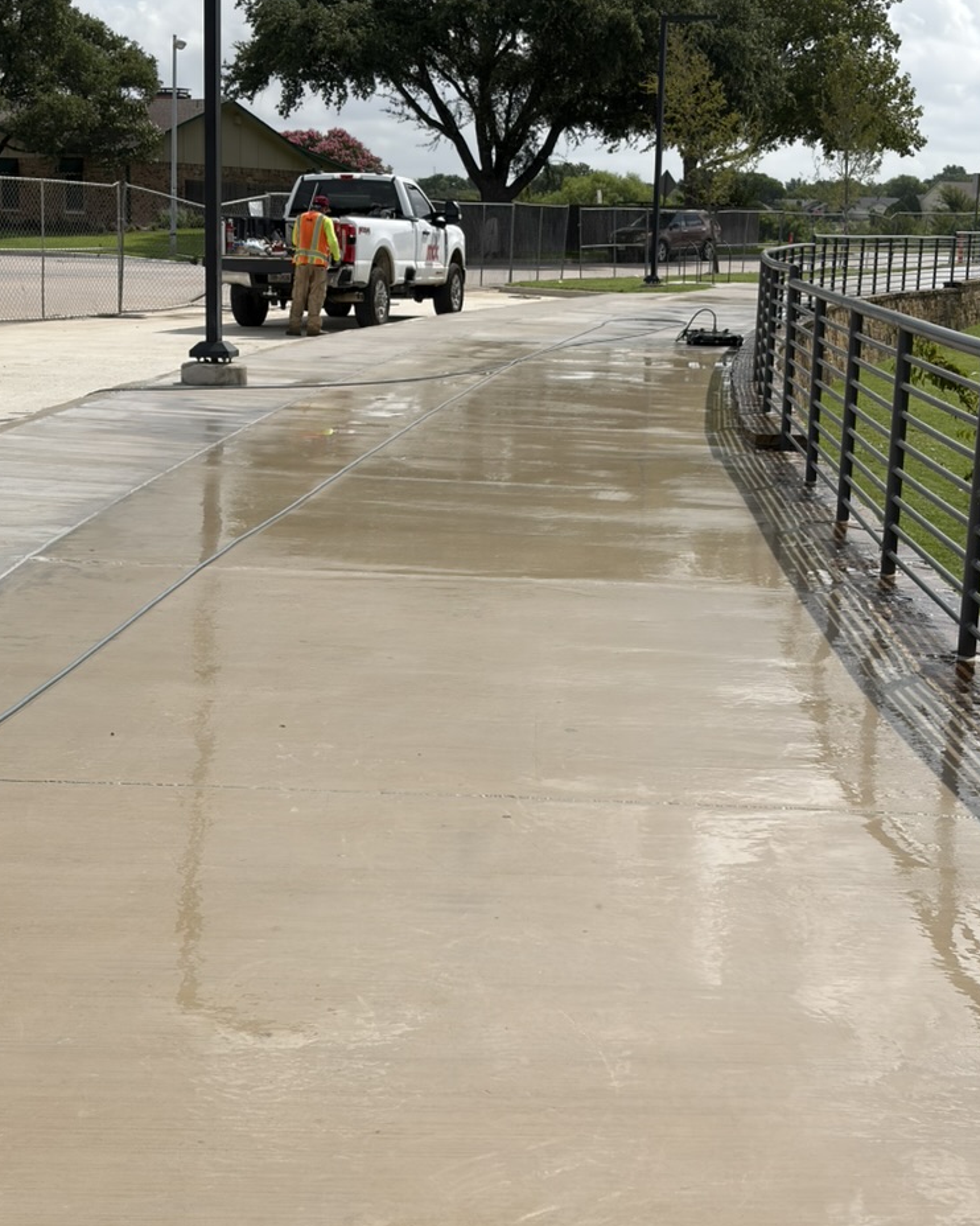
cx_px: 490
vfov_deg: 33.6
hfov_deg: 27.1
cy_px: 600
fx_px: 2031
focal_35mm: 56
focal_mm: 5.96
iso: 40
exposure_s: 1/7042
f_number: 1.6
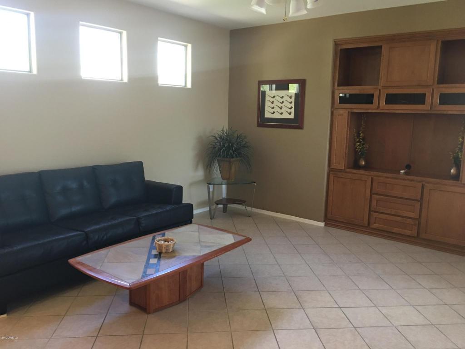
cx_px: 232
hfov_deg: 61.7
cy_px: 174
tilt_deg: -8.7
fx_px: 390
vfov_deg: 48.2
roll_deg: -1.8
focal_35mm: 29
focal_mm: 4.15
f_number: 2.2
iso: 64
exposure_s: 1/15
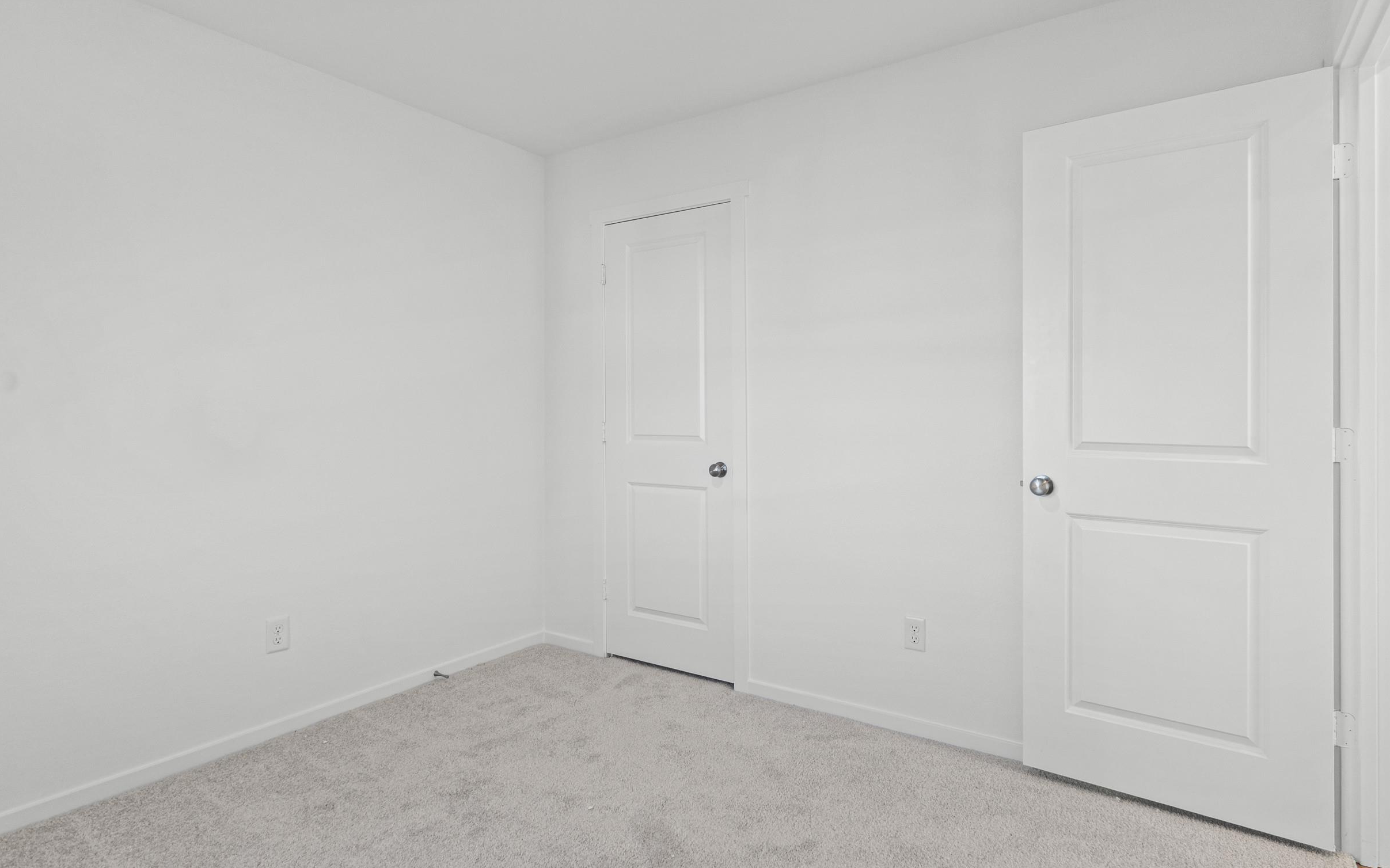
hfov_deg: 88.0
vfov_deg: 62.2
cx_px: 718
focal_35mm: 19
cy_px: 418
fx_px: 720
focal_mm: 12
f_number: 9
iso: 250
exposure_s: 1/5
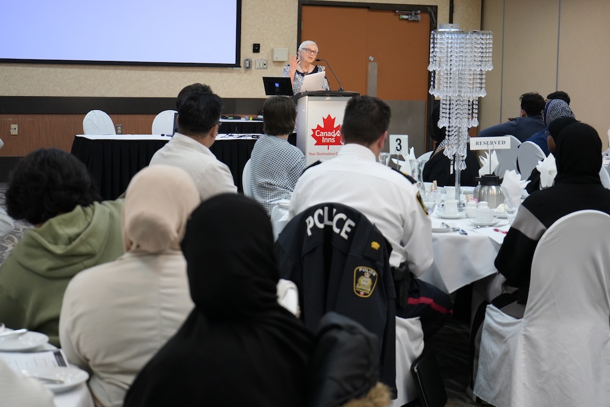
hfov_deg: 28.8
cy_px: 204
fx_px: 1186
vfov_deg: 19.5
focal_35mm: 70
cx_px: 305
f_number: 5.6
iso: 3200
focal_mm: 70
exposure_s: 1/160
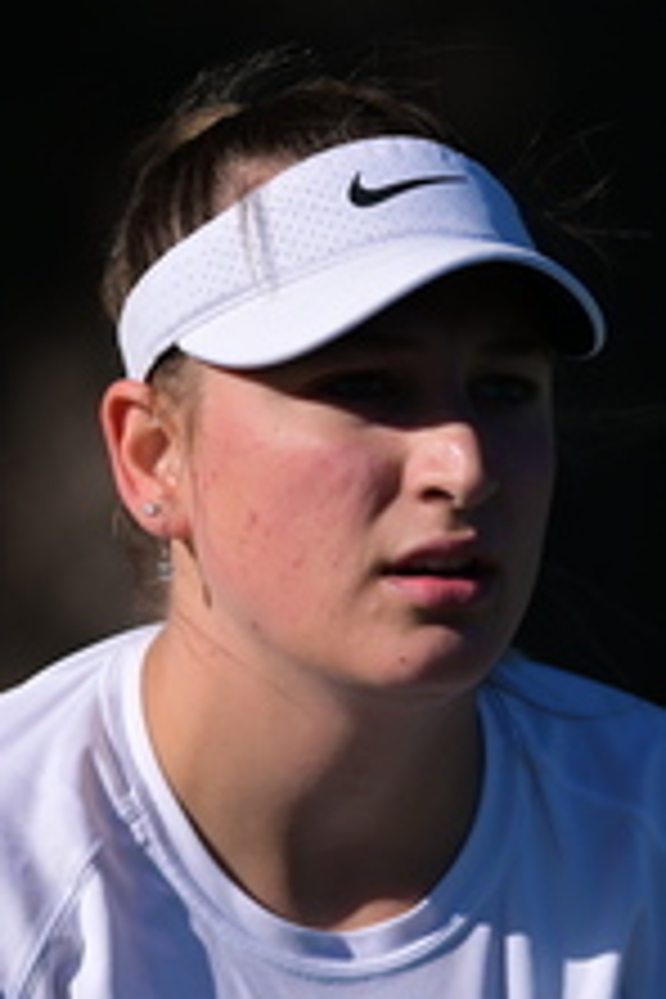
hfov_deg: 1.3
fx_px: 30051
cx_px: 585
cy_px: 1051
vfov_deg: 1.9
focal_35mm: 1083
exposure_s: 1/2000
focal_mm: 300
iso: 64
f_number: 2.8
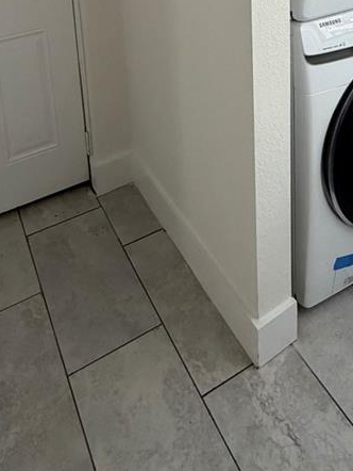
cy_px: -72
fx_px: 516
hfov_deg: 37.7
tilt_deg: -11.3
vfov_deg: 38.4
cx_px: 194
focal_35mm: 38
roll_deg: +2.6
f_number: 2.2
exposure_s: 1/121
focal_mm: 2.22
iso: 250
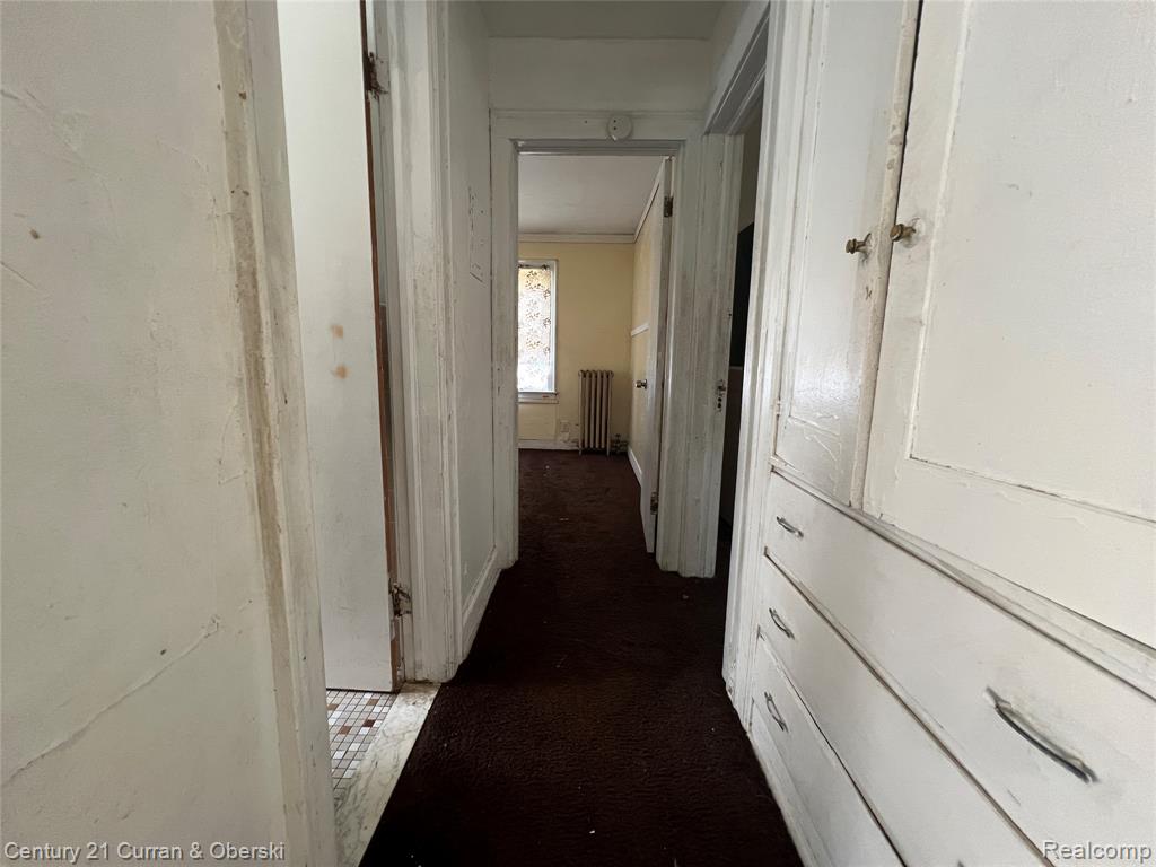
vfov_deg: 89.9
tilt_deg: -9.2
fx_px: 434
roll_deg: -1.9
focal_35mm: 13
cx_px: 578
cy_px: 434
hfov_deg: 106.2
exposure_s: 1/67
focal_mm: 1.57
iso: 250
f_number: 1.8
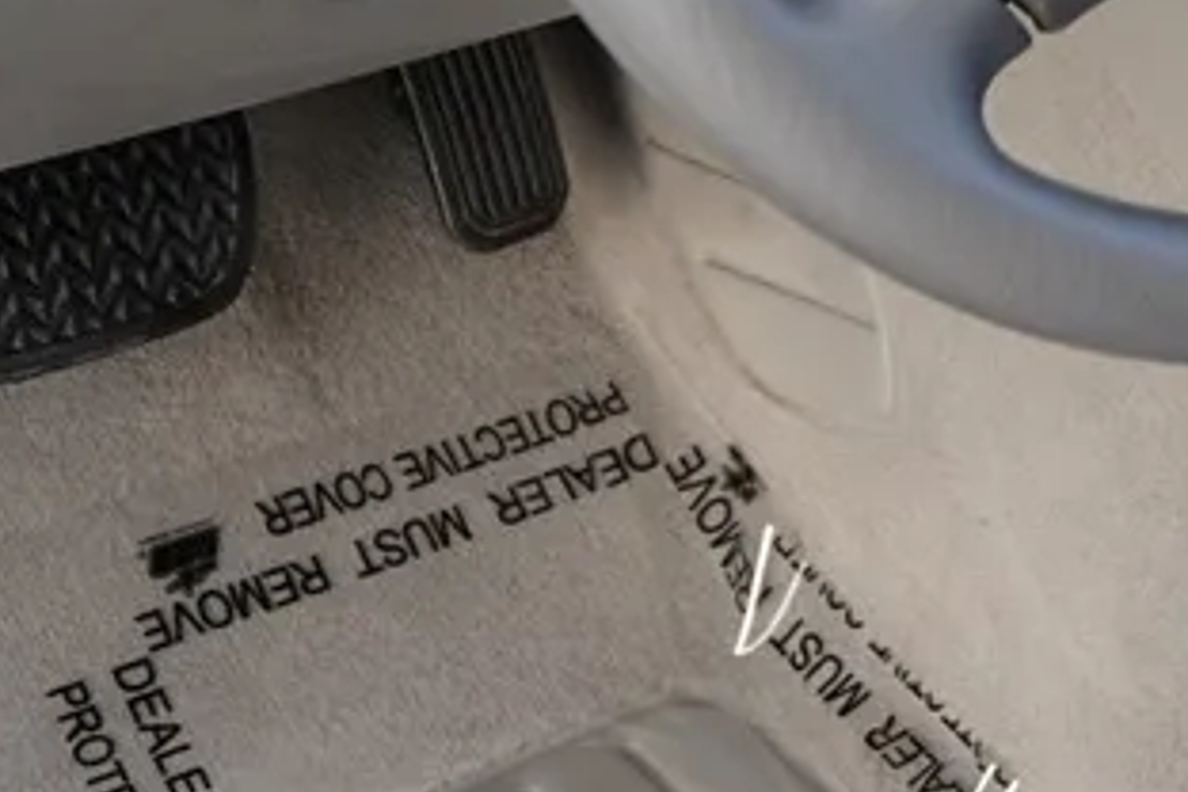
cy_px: -571
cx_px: 1198
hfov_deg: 13.3
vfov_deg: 8.7
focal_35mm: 152
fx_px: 5016
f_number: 3.2
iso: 100
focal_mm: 14.16
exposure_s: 1/80
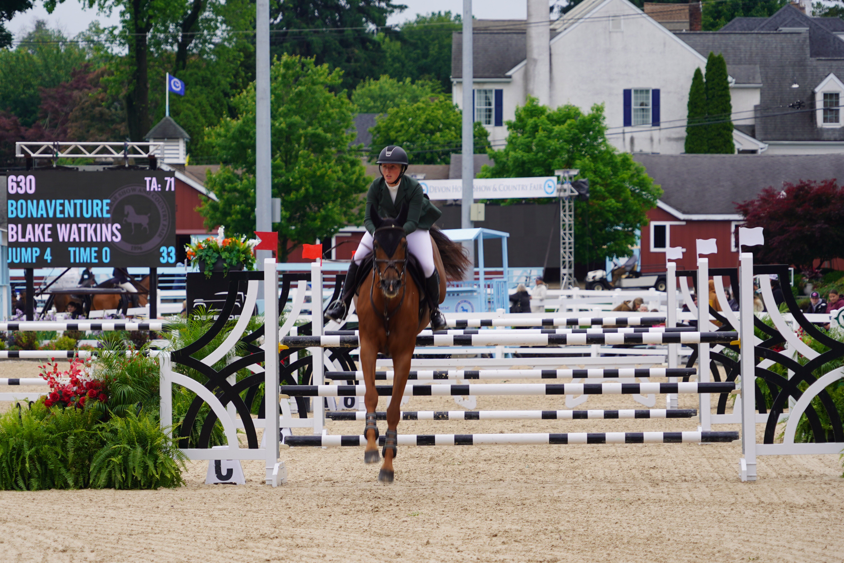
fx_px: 3376
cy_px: 282
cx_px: 422
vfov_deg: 9.5
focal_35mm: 144
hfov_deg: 14.3
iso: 125
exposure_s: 1/160
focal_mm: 144
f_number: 6.3
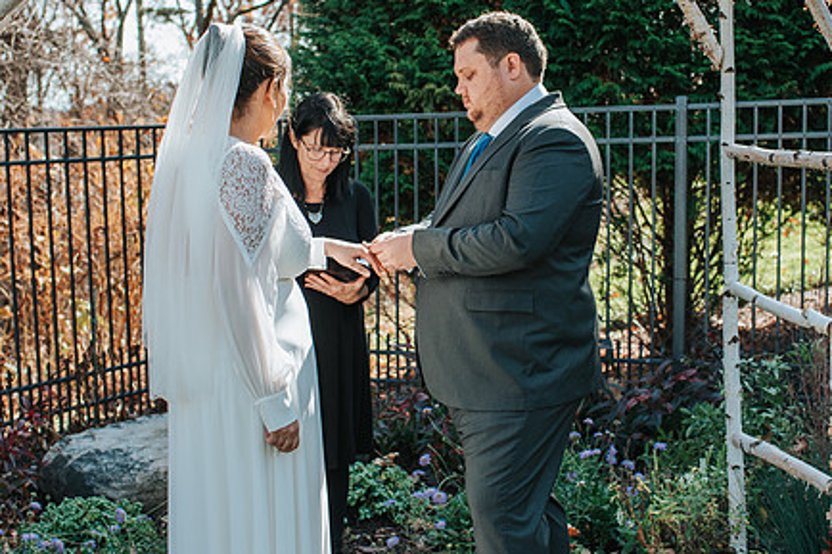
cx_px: 475
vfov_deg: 24.6
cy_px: 234
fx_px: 1271
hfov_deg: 36.2
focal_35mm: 55
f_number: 3.5
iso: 500
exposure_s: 1/1250
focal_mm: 35
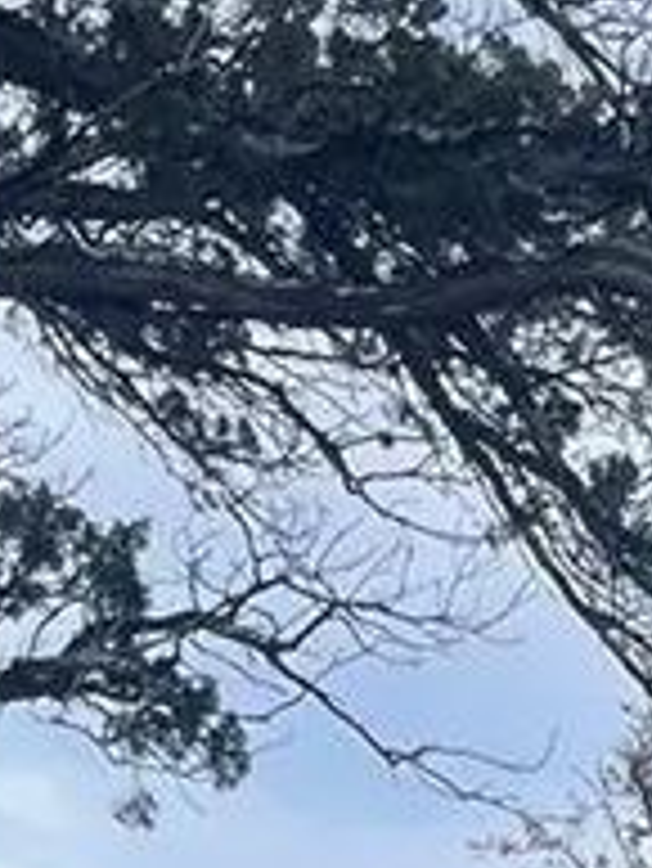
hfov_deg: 14.0
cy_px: 2197
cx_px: 1228
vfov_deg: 13.7
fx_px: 2308
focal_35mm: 92
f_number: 1.8
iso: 32
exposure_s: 1/99
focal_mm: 1.57
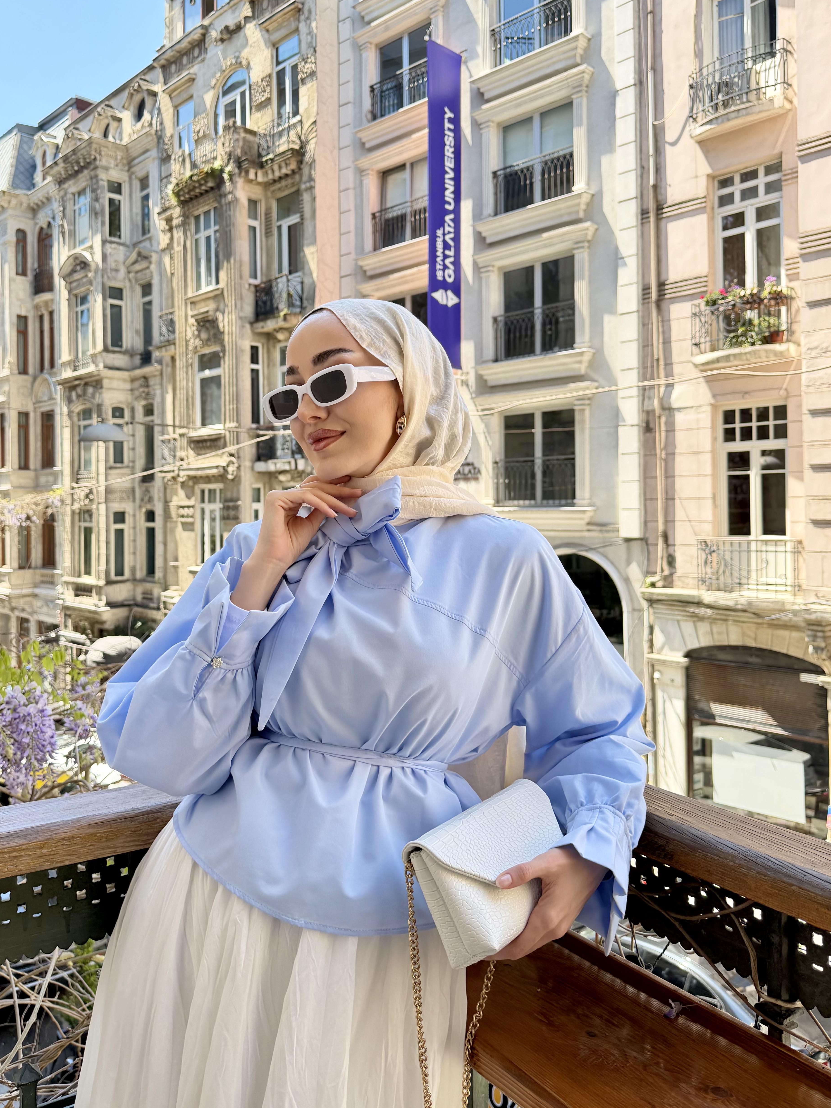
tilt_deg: +1.0
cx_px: 364
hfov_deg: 49.6
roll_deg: +0.2
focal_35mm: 28
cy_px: 495
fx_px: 896
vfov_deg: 63.3
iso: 100
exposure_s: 1/822
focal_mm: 6.76
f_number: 1.78
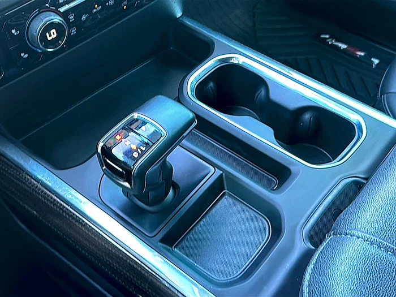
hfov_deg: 50.1
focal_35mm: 37
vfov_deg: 38.7
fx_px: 423
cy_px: 148
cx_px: 198
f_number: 1.78
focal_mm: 6.86
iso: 250
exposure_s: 1/40
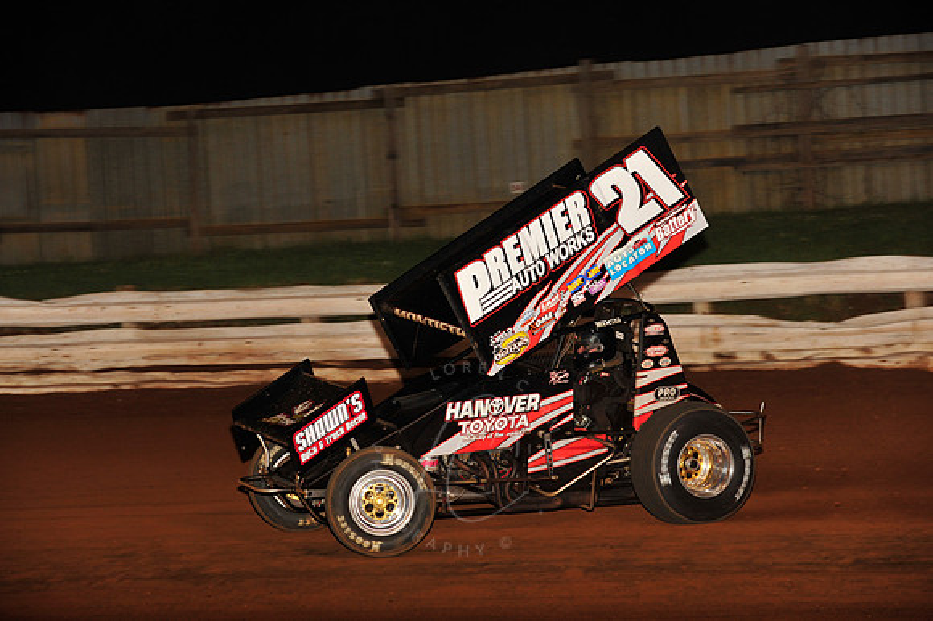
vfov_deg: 11.0
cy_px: 310
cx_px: 466
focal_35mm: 125
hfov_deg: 16.4
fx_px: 3238
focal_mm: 125
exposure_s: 1/320
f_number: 6.3
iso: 800
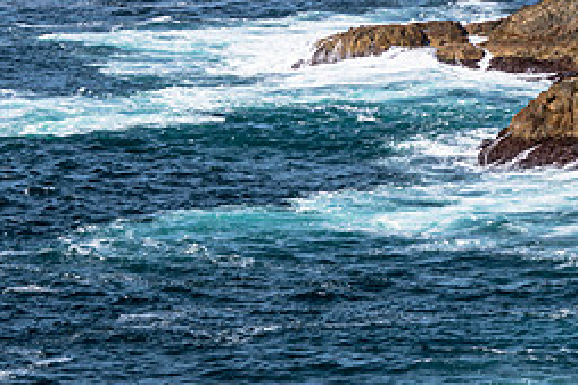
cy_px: 140
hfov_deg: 11.4
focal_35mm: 177
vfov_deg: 7.7
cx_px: 639
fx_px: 2840
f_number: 10
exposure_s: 1/400
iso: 100
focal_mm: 50
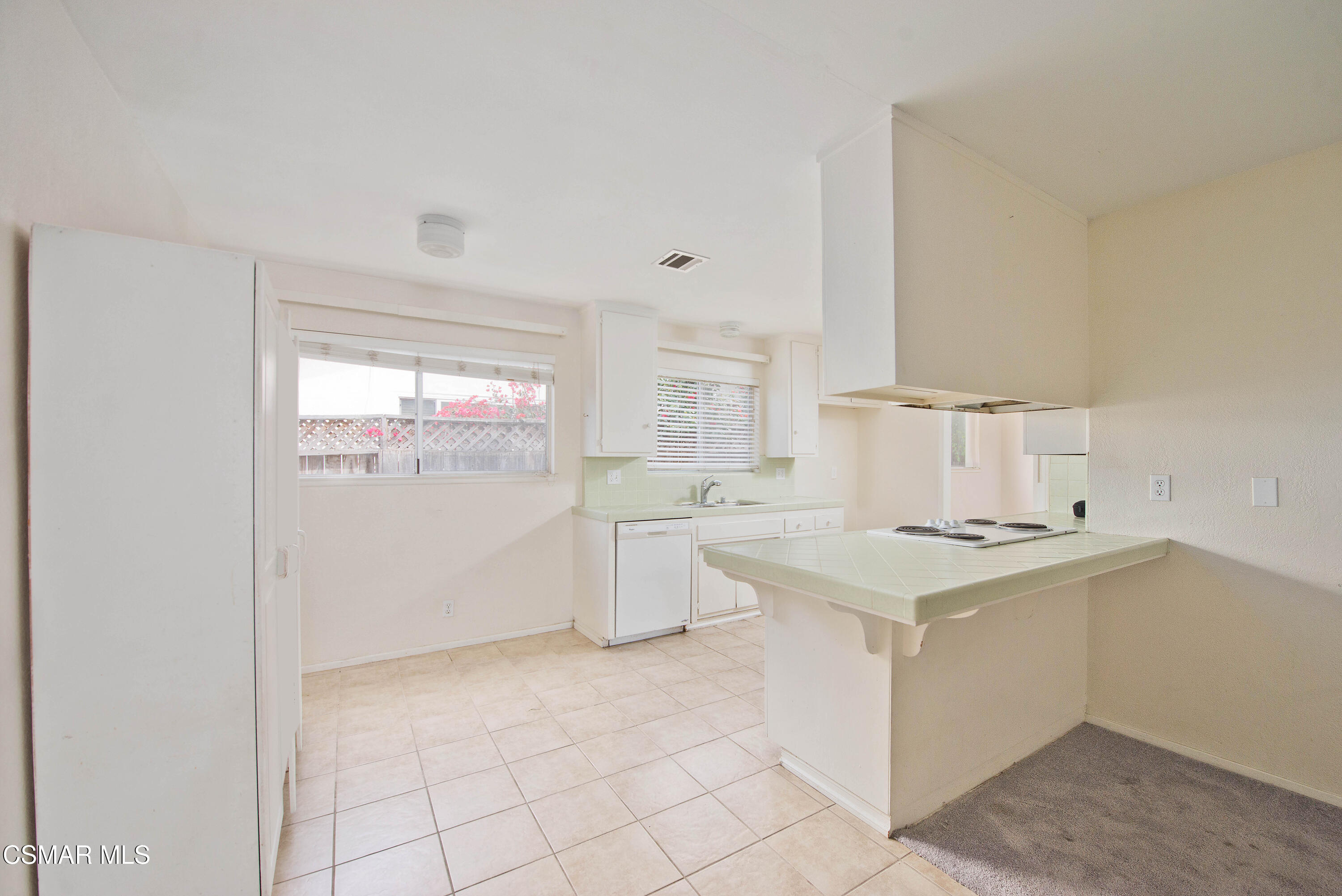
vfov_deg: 81.2
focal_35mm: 14
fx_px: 522
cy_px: 448
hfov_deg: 104.2
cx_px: 671
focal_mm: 14
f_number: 5.6
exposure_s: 1/200
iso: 400
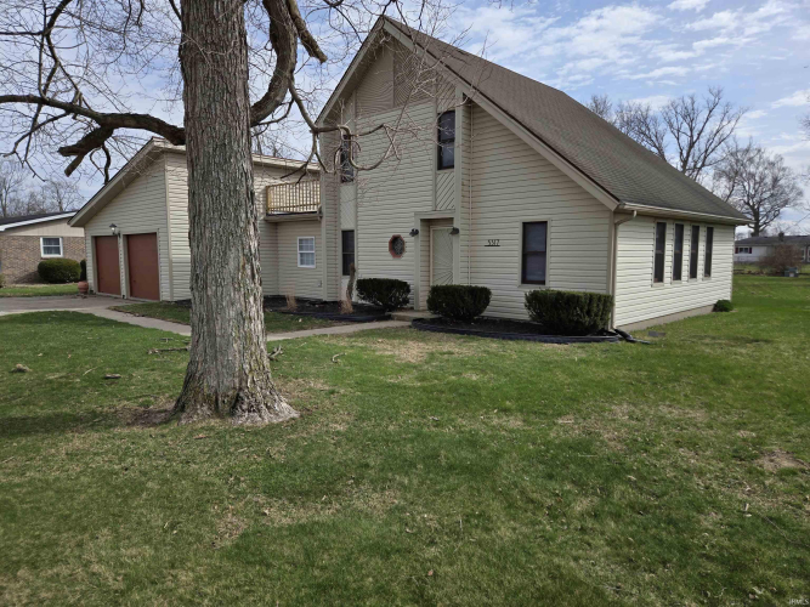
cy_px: 304
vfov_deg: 58.9
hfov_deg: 73.9
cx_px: 405
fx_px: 538
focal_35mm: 23
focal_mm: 5.4
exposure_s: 1/1794
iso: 25
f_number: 1.8
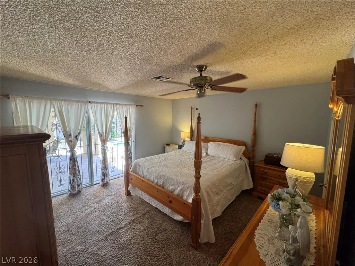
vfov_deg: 85.7
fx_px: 144
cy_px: 133
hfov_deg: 102.1
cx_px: 178
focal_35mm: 14
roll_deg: -1.2
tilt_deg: -7.8
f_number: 2.2
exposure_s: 1/120
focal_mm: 2.22
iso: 160
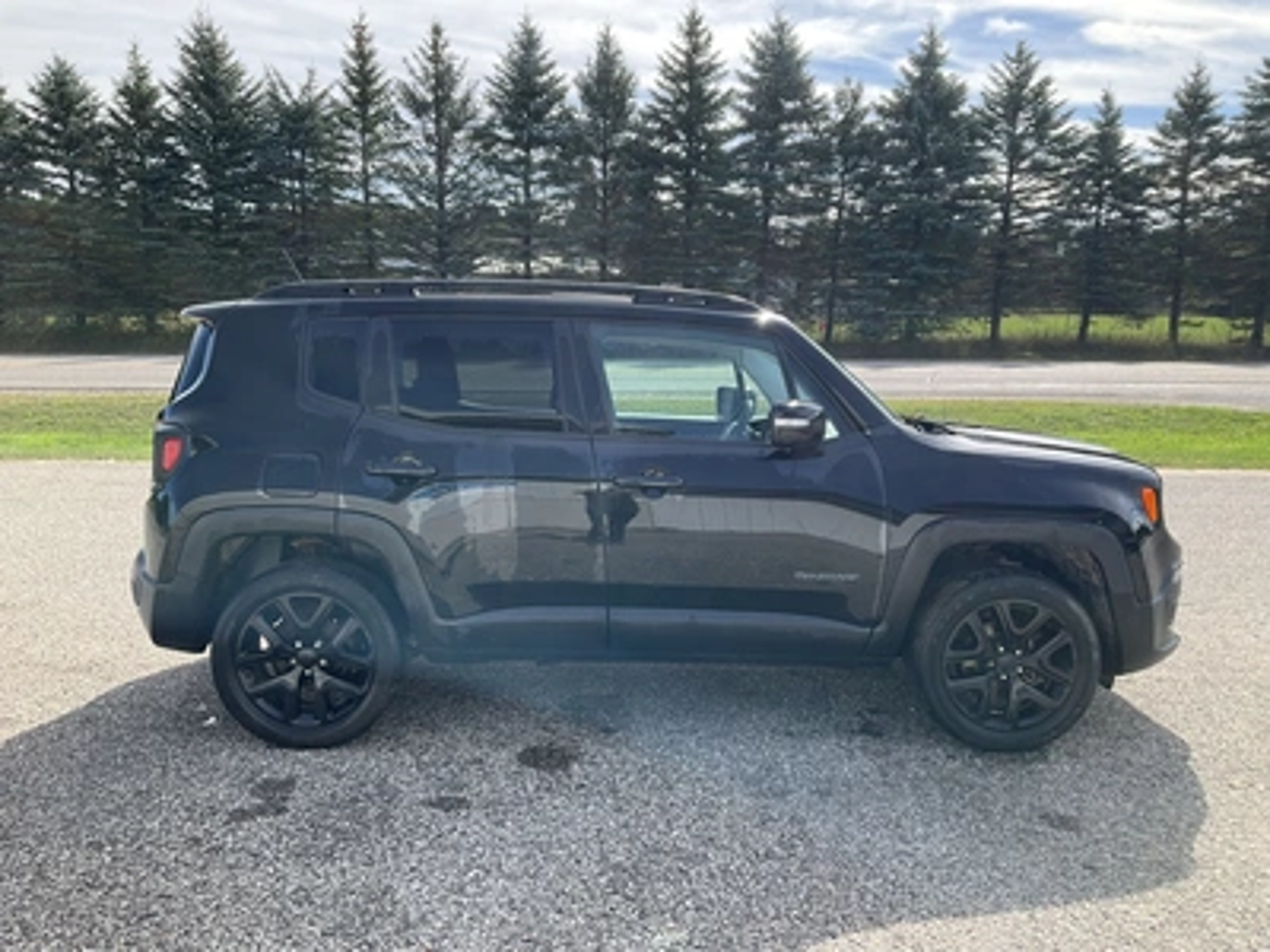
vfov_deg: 48.2
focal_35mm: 29
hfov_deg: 61.7
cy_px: 476
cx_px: 635
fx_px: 1064
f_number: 1.8
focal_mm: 3
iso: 25
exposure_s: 1/593
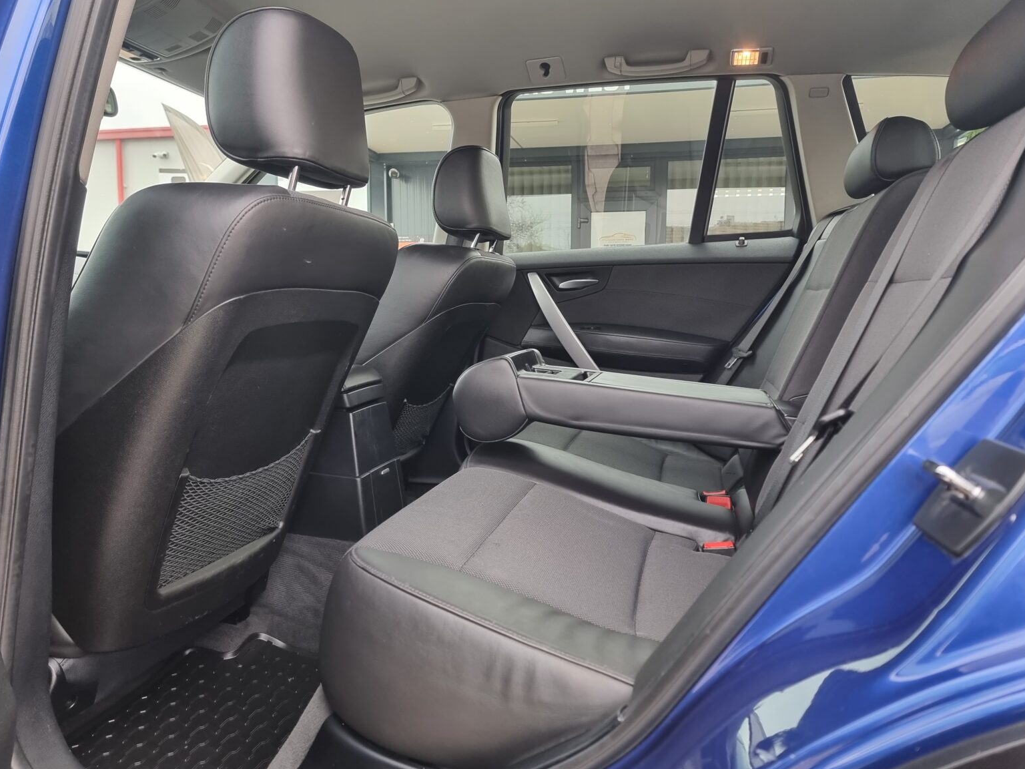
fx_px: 740
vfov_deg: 54.9
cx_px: 506
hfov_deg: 69.4
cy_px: 374
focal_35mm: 25
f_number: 1.8
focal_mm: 6.7
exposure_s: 1/100
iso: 125
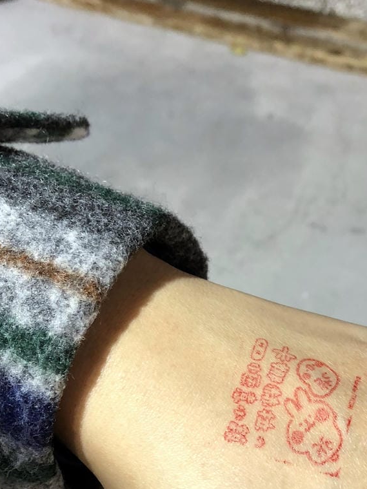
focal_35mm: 59
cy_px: 309
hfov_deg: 24.5
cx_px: 281
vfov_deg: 32.5
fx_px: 834
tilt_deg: -56.5
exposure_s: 1/15
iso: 40
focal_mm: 3.99
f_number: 1.8
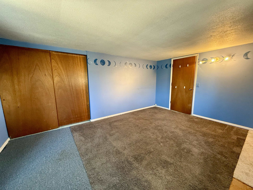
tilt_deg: -8.0
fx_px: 102
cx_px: 126
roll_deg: +0.5
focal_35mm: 14
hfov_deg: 102.1
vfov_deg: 85.7
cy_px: 95
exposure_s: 1/60
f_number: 2.2
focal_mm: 2.22
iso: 500
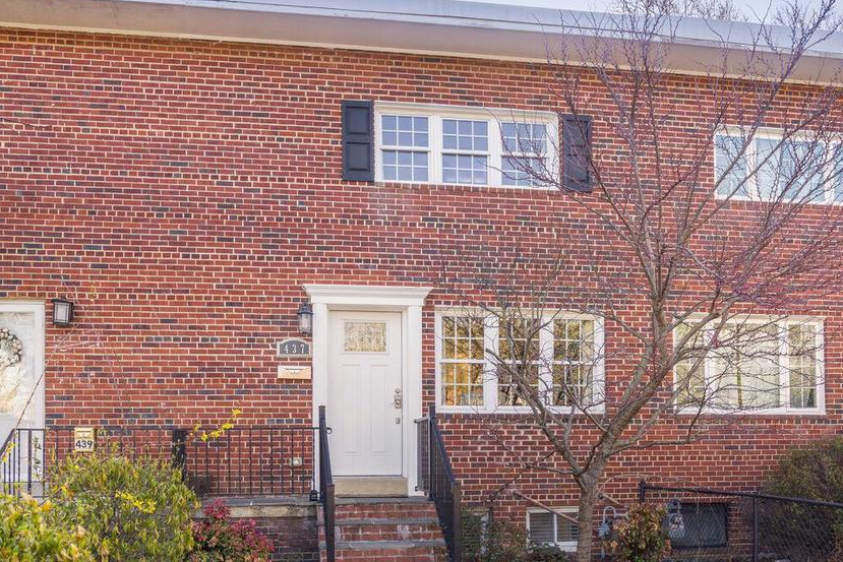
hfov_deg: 57.1
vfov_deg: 39.4
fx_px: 773
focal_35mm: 33
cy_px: 384
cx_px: 467
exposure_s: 1/60
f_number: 8
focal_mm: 19
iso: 200
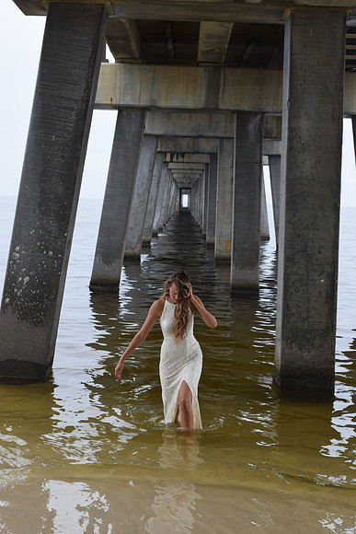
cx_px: 178
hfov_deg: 21.6
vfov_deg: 31.9
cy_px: 267
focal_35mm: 63
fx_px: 934
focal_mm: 42
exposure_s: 1/250
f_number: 8
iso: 280
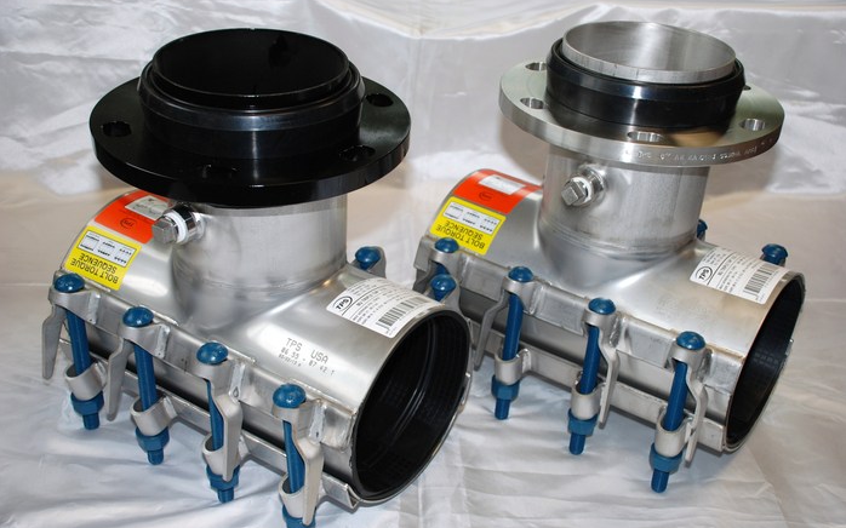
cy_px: 273
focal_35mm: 43
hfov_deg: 46.2
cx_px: 423
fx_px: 991
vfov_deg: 29.8
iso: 200
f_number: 4
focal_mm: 28
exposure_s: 1/60
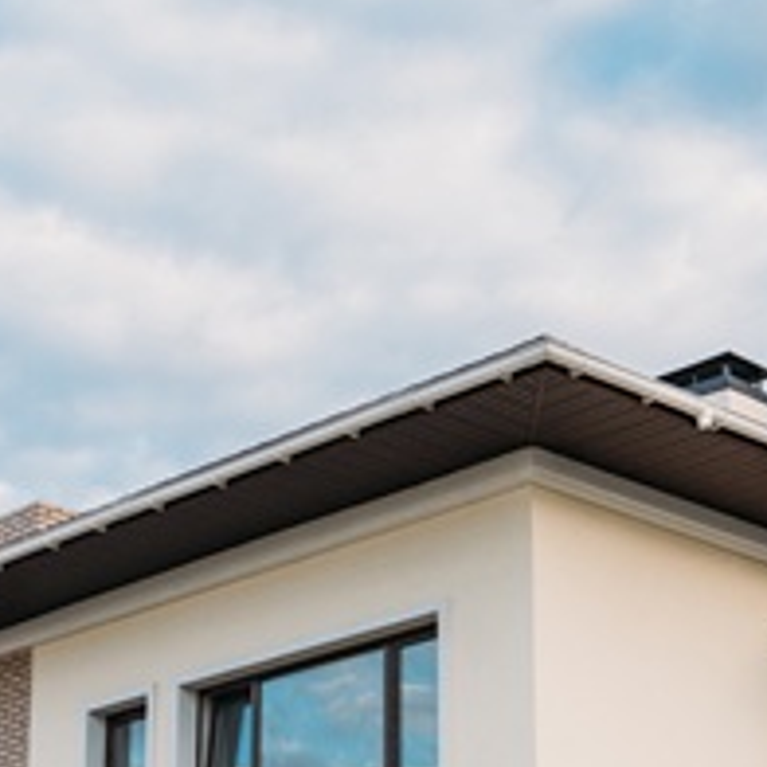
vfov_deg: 18.7
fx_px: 2281
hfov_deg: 18.9
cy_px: 702
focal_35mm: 91
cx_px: 160
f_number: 6.3
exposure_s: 1/250
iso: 400
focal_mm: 30
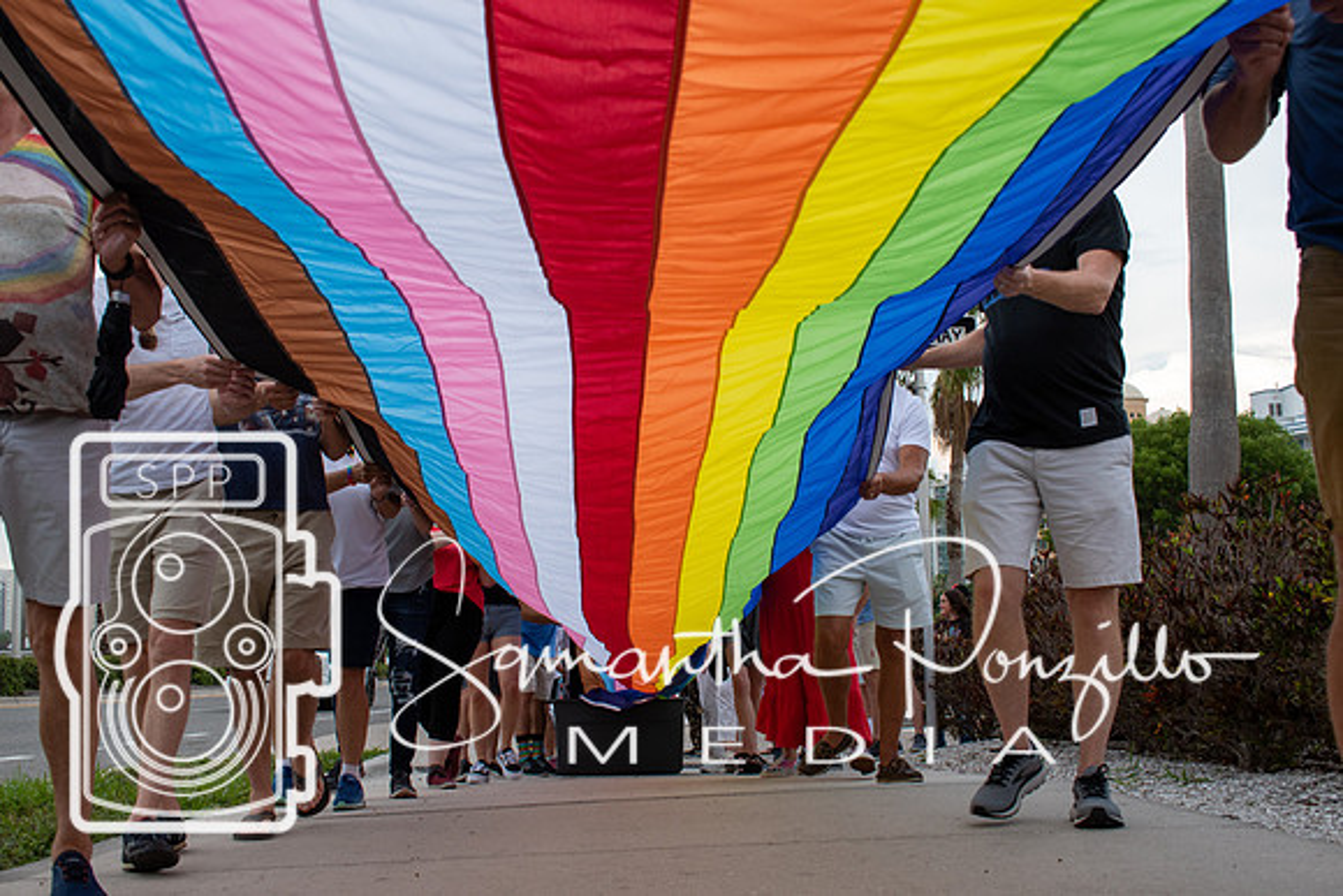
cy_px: 448
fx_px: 1455
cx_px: 672
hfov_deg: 49.5
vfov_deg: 34.2
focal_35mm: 39
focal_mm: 26
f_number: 8
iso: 360
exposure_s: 1/250
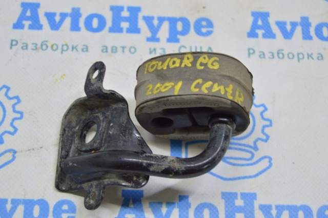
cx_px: 164
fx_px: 655
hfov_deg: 28.1
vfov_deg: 18.9
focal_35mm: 72
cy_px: 109
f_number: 5.6
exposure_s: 1/20
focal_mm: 48
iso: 400
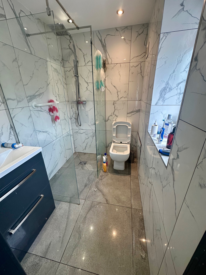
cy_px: 138
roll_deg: +1.0
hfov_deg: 85.7
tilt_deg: -21.3
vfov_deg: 102.1
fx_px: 111
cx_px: 103
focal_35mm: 14
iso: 160
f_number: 2.2
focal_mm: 2.22
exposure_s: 1/100
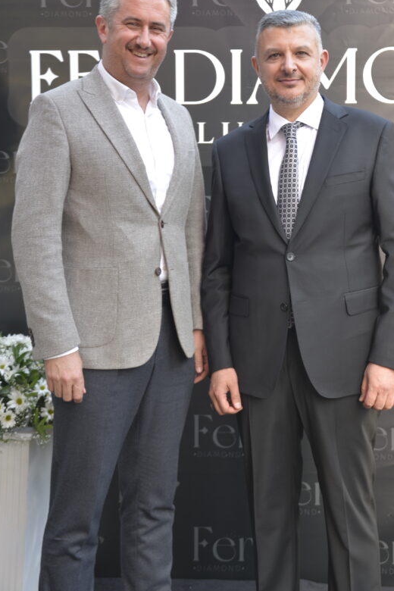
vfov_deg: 31.7
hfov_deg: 21.6
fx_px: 1034
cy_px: 214
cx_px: 229
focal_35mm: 63
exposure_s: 1/20
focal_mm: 48
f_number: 4.2
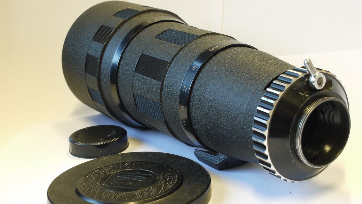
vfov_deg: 18.3
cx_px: 180
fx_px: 634
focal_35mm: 66
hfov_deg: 31.9
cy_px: 115
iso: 400
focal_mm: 30
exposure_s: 1/6
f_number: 10
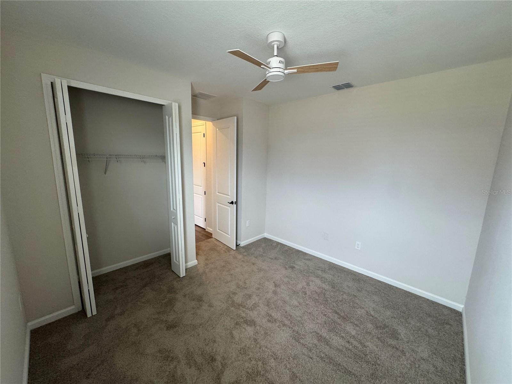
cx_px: 256
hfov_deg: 102.1
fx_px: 207
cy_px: 192
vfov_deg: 85.7
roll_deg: -1.6
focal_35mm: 14
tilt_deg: -9.5
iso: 200
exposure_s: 1/120
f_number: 2.2
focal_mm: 2.22
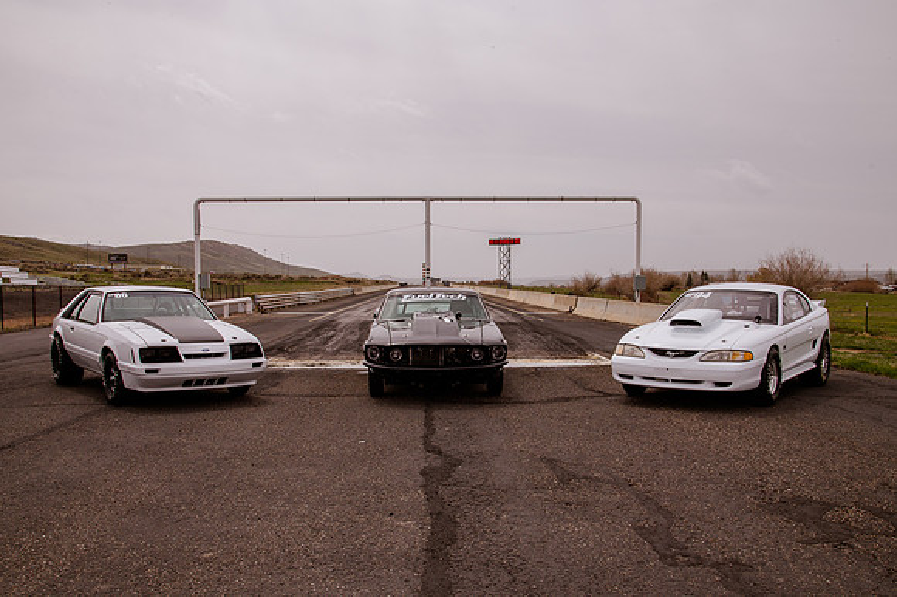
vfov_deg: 38.5
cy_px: 330
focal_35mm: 34
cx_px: 450
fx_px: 855
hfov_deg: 55.4
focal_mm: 31
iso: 200
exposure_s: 1/400
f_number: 13
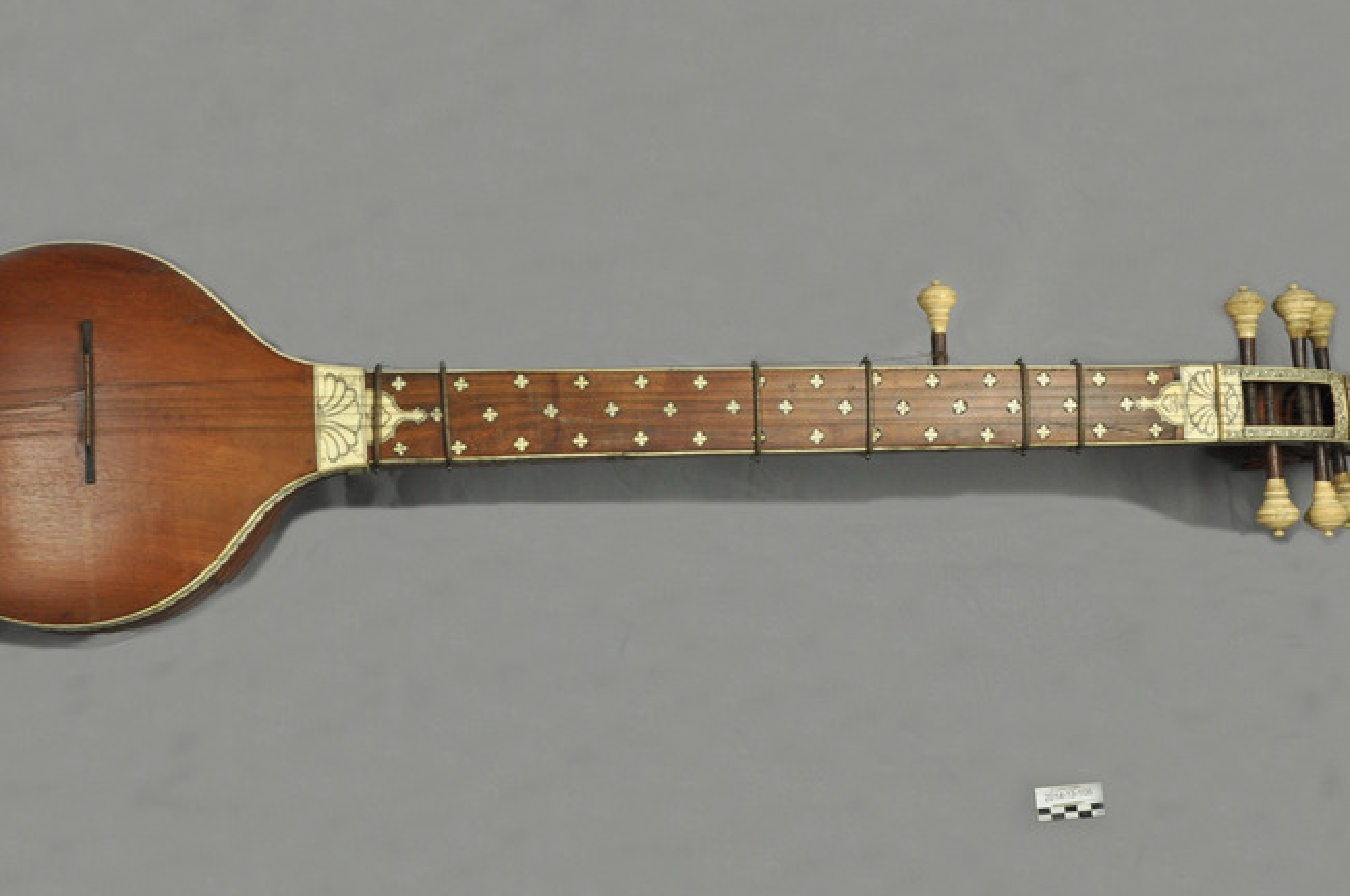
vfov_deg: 22.9
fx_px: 2209
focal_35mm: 59
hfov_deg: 34.0
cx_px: 630
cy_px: 472
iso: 400
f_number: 13
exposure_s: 1/8
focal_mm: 32
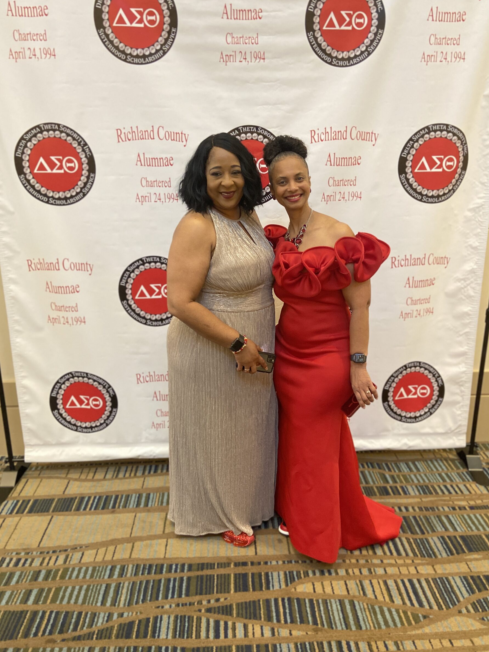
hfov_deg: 49.7
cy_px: 313
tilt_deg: -16.9
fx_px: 527
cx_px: 250
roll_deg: -0.3
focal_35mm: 28
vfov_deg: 63.4
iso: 320
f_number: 1.8
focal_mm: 4.25
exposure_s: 1/60
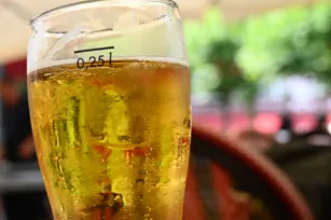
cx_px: 0
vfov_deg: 18.8
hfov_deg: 26.8
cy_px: 185
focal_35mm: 71
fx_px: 654
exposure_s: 1/100
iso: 200
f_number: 5
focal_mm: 28.5
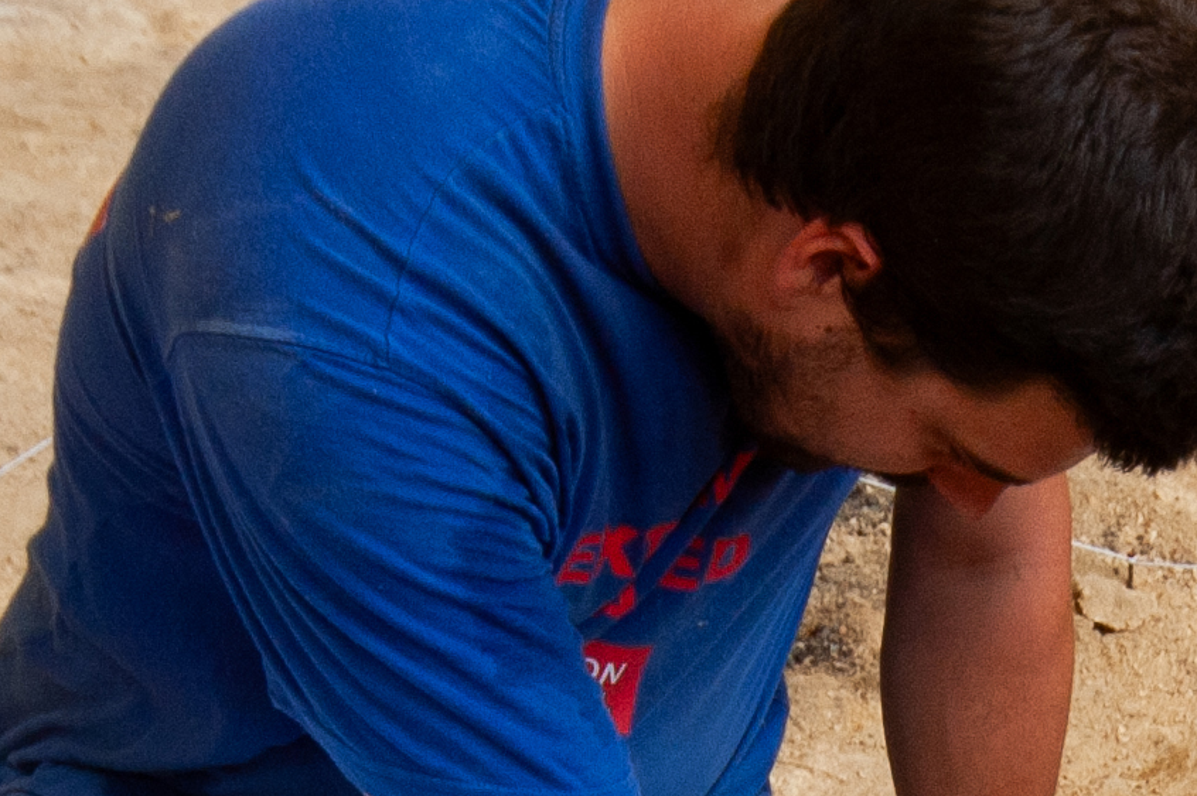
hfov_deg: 20.4
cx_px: 1255
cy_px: 1350
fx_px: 3190
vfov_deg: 13.1
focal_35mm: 96
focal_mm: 18
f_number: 8
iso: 200
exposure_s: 1/10
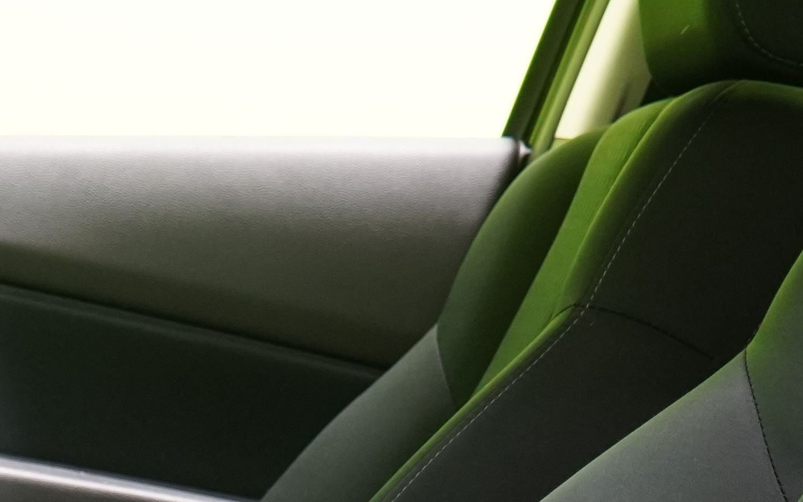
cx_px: -139
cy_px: 668
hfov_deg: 15.5
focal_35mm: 130
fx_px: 2845
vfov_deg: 9.9
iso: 2000
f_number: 5
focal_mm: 31
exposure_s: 1/20
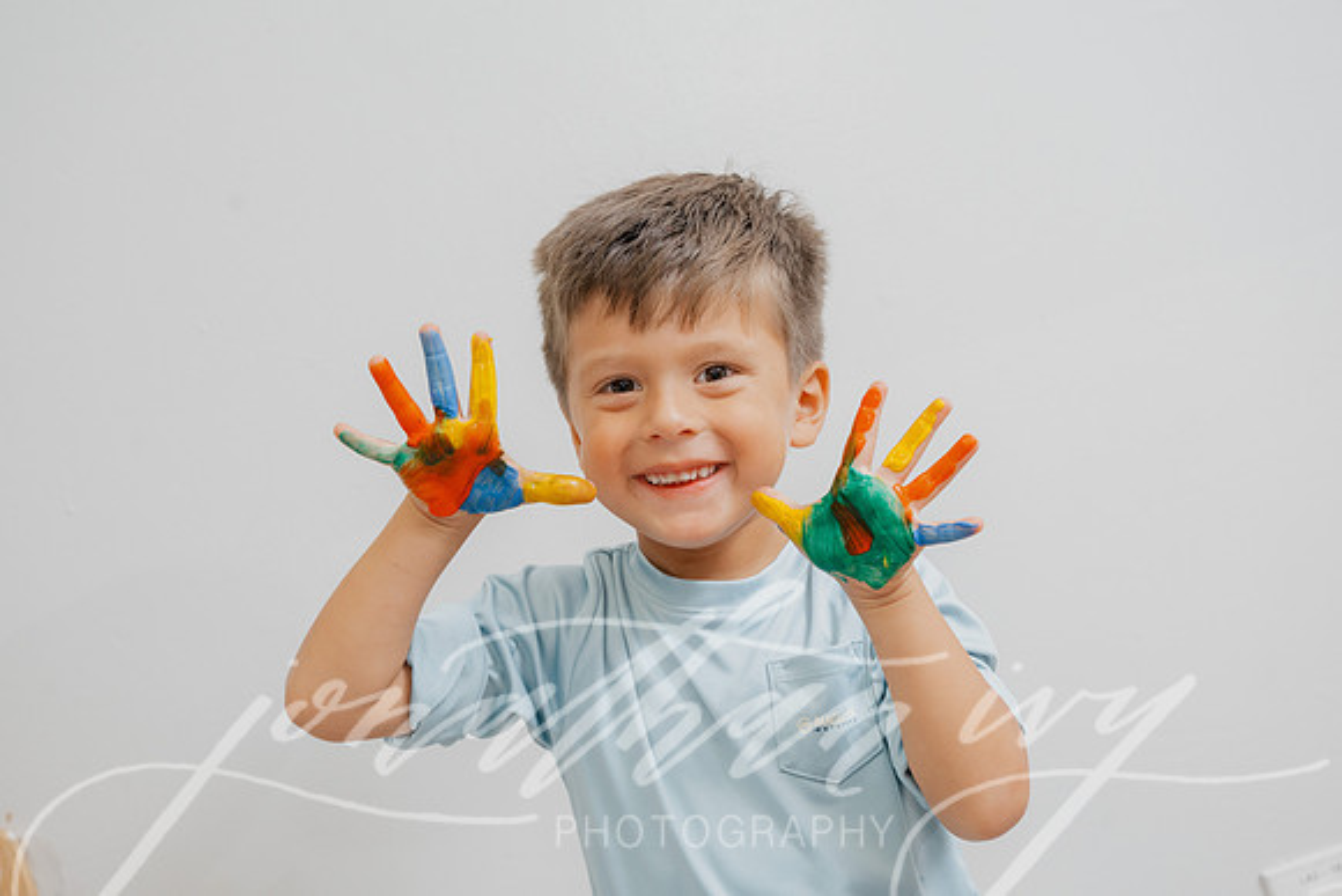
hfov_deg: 28.8
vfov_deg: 19.5
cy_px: 448
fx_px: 2610
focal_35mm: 70
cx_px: 671
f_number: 5.6
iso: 1250
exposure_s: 1/200
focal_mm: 70
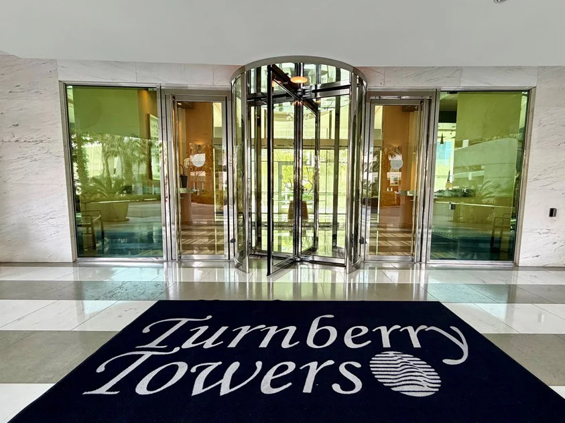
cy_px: 222
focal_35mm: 17
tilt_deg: -6.3
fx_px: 277
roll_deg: +0.4
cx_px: 300
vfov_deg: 74.7
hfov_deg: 90.9
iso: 125
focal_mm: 2.22
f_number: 2.2
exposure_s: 1/121
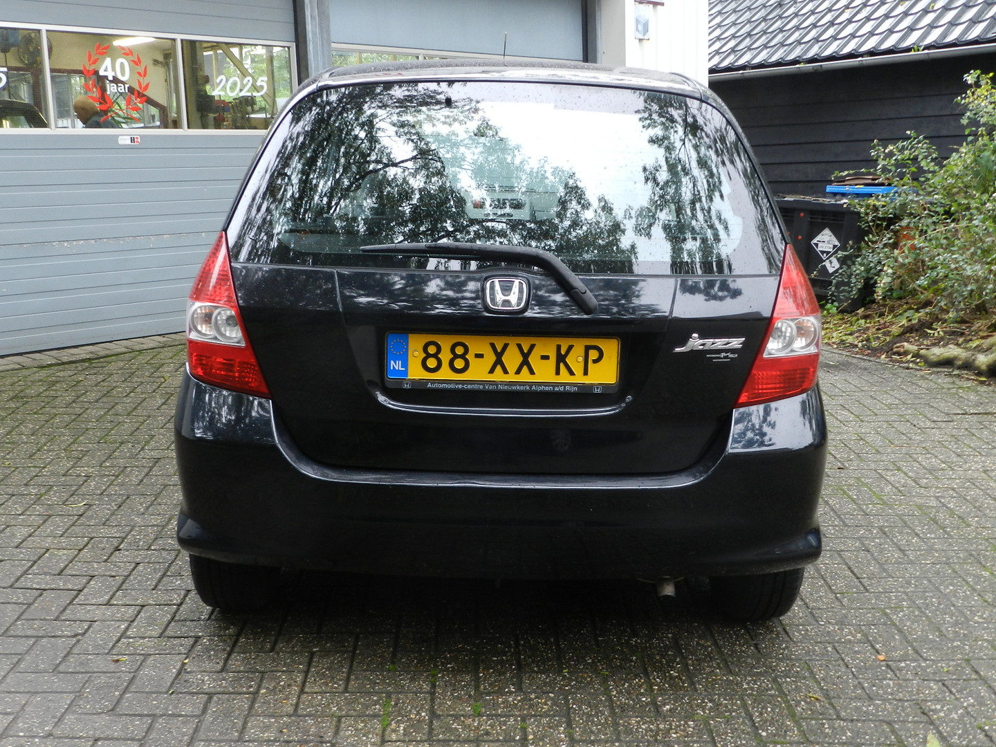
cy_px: 374
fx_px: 1093
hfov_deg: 49.0
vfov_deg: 37.7
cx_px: 498
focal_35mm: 38
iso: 200
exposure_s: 1/30
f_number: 4
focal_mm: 6.7
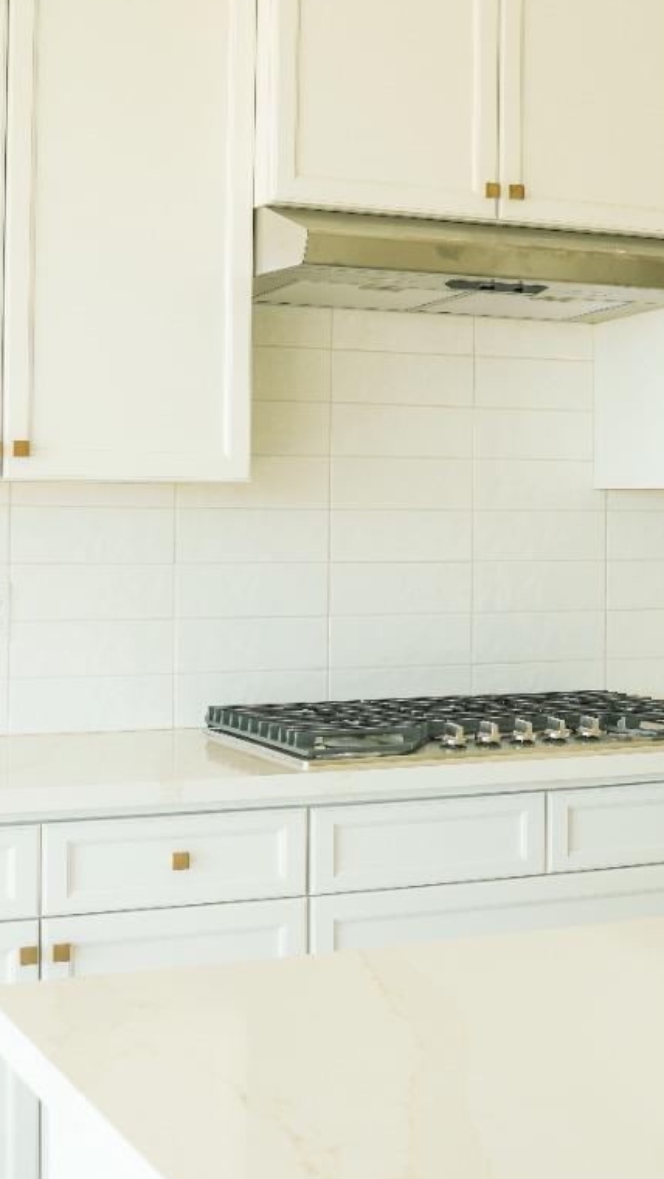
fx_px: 1965
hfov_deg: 19.0
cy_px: 507
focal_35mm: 63
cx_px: 504
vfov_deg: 33.4
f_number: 5
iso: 100
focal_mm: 30.4
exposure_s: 1/100
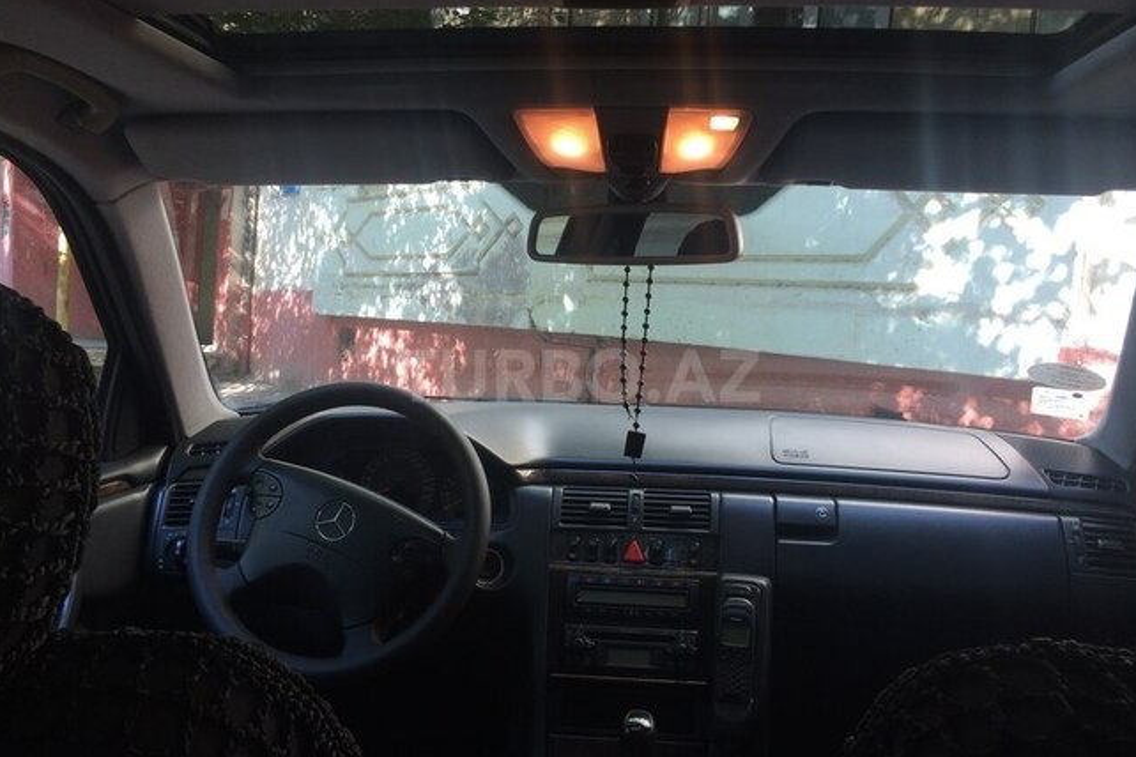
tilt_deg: -4.0
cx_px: 579
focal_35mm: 31
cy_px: 376
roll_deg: -4.5
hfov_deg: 60.3
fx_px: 978
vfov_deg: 42.3
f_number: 2.2
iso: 50
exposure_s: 1/100
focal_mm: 4.15
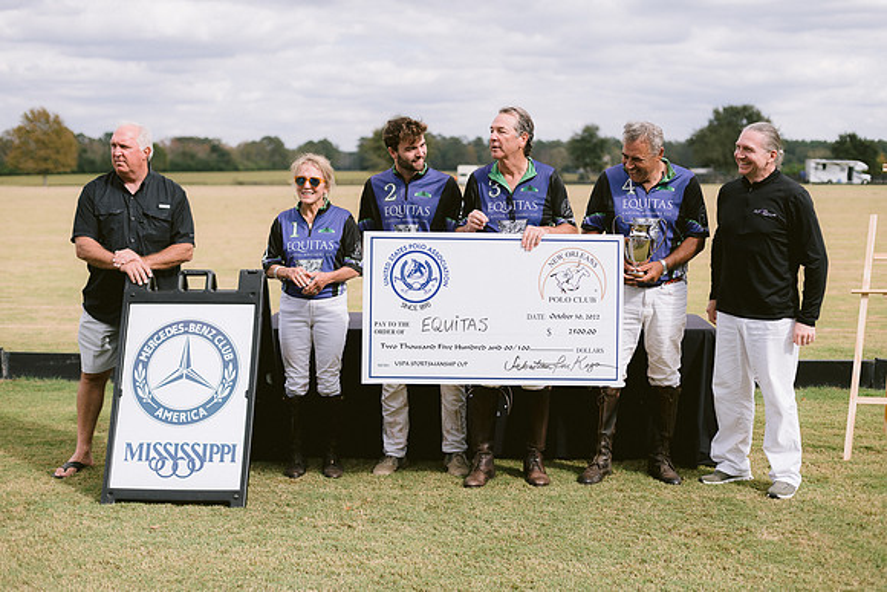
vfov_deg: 27.0
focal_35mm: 50
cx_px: 444
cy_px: 296
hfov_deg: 39.6
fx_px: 1232
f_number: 2.8
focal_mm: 50
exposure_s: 1/5000
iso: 200
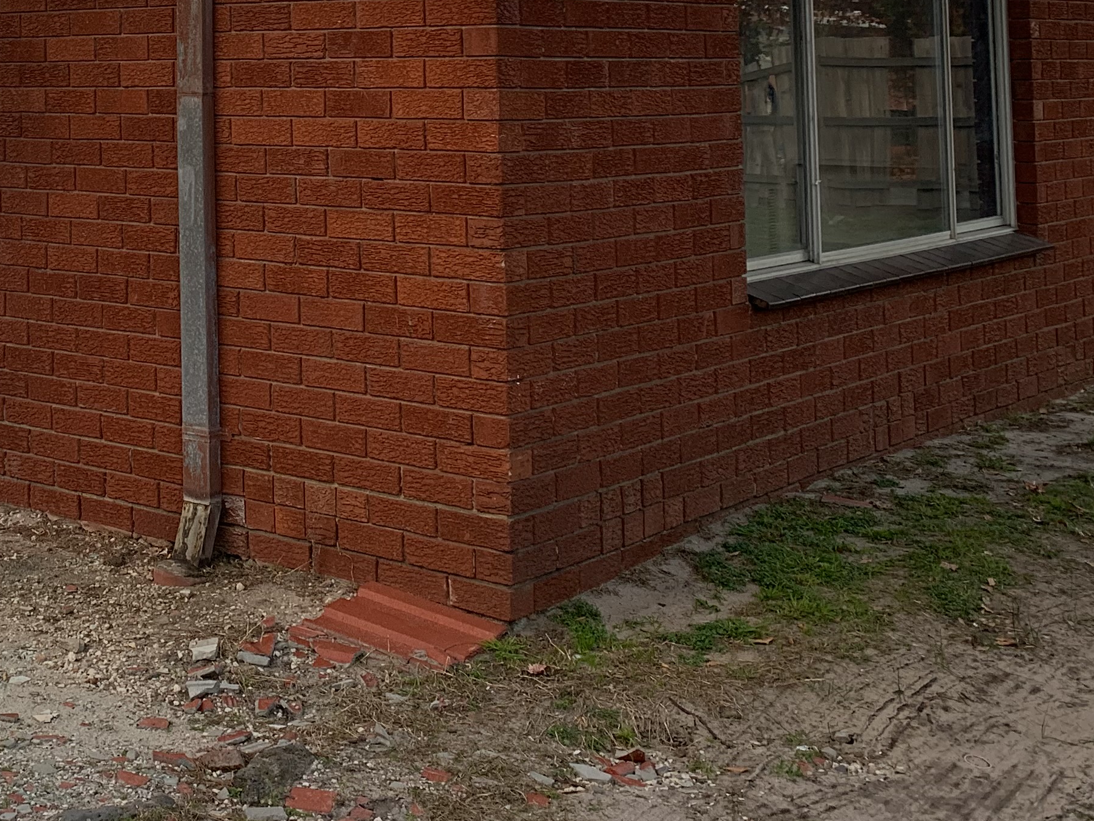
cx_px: 118
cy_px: -49
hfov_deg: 31.7
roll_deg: +1.1
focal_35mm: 58
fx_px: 1833
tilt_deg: +5.5
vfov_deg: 23.9
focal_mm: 4.25
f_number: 1.8
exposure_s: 1/122
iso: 25
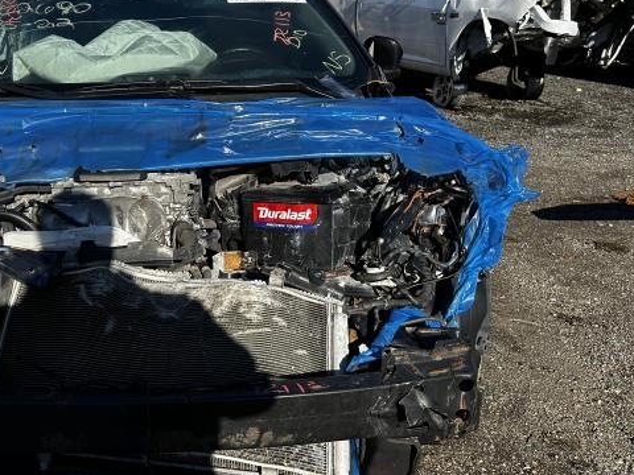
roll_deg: +0.2
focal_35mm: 40
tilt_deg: -18.9
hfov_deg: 45.2
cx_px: 161
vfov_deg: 36.0
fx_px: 733
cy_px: 241
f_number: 1.78
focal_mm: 6.86
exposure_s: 1/3247
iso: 80
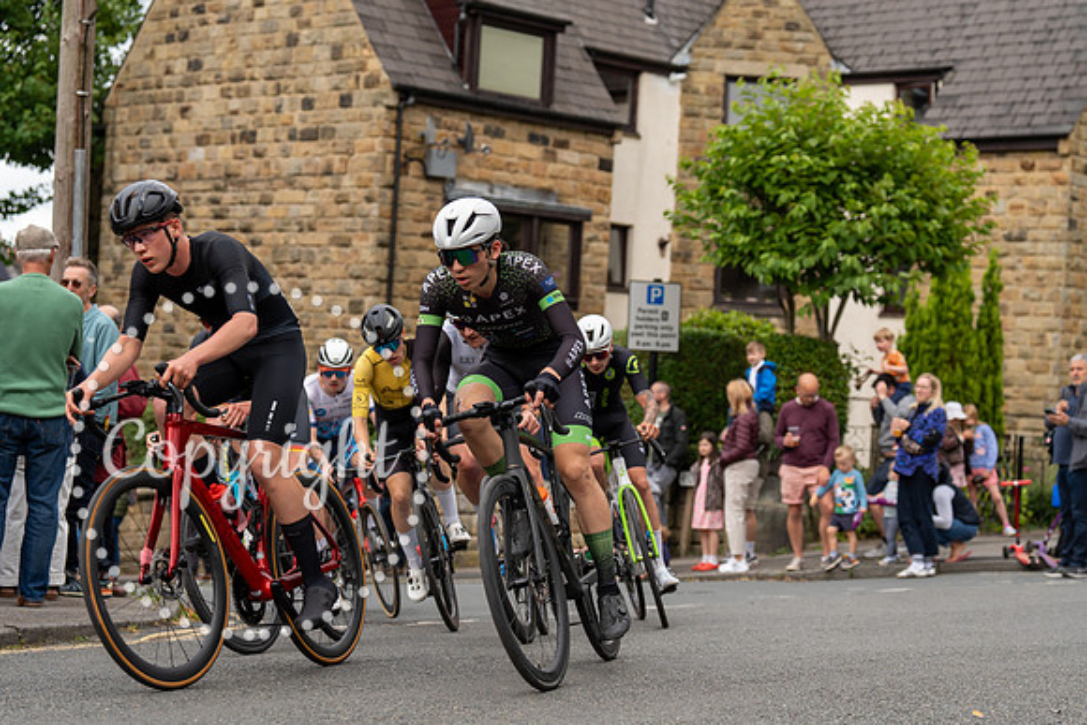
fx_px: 2114
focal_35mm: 70
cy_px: 362
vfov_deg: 19.5
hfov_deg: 28.8
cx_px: 544
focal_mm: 70
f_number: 3.5
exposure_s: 1/800
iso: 400
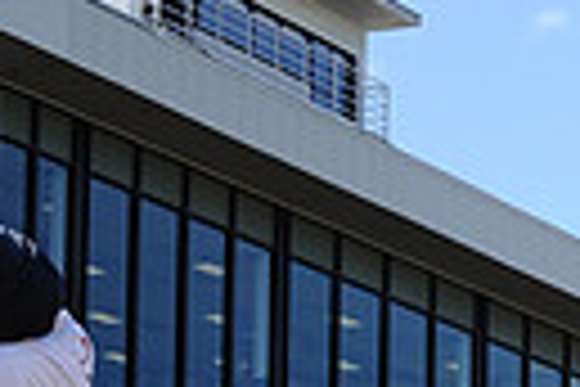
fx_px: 3609
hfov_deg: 8.6
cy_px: 832
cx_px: 1245
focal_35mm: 224
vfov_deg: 5.9
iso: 500
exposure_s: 1/2000
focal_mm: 50
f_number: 5.6
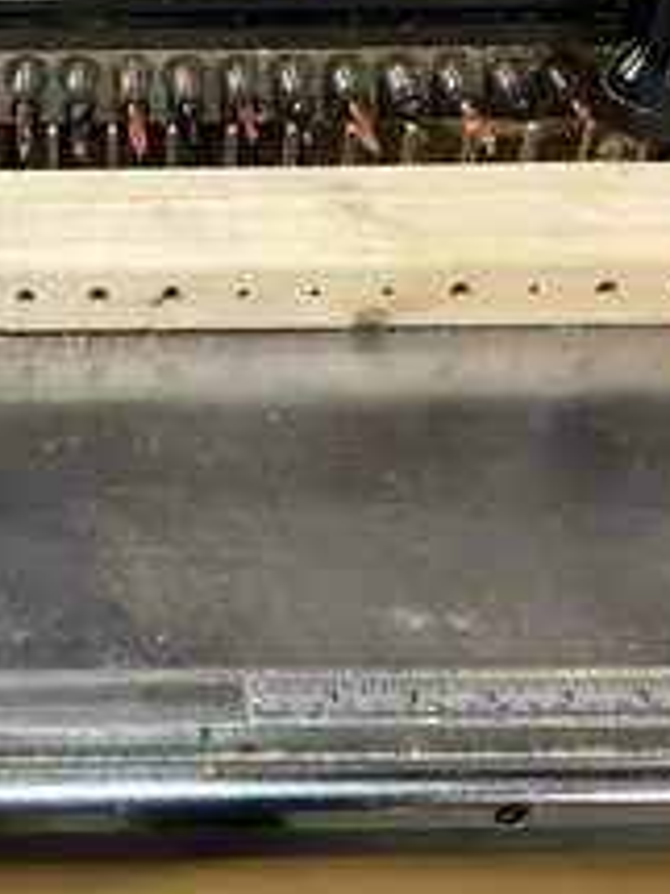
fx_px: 1395
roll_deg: -0.9
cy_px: 362
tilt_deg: -36.5
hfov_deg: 26.3
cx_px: 96
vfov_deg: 35.4
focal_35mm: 54
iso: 320
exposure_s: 1/40
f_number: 1.8
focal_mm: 3
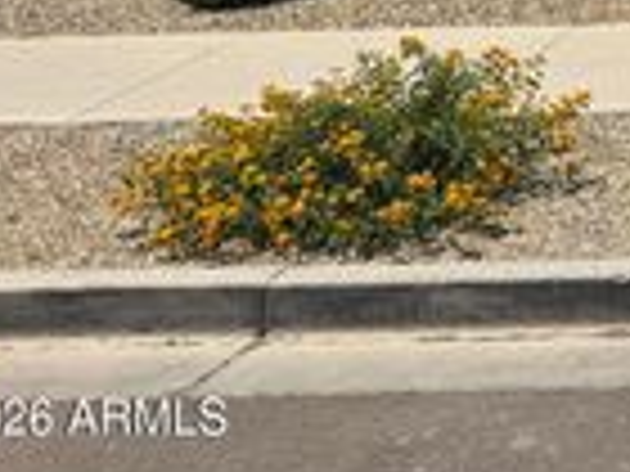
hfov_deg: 18.7
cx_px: 1066
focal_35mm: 86
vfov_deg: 15.1
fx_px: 1565
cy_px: -348
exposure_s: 1/6410
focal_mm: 6.76
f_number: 1.78
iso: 80
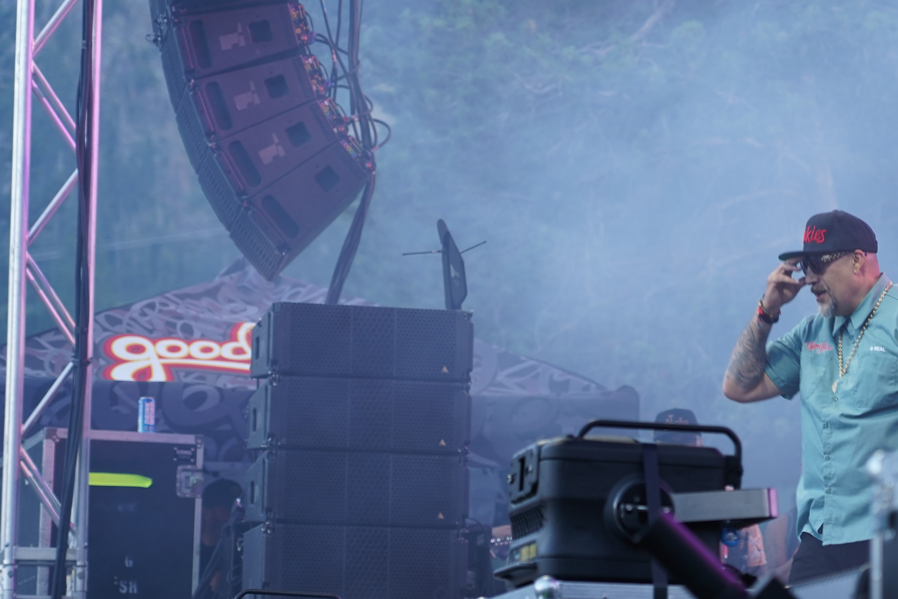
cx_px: 608
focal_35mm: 173
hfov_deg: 11.9
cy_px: 273
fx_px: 4315
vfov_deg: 7.9
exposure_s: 1/160
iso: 320
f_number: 4
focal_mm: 105
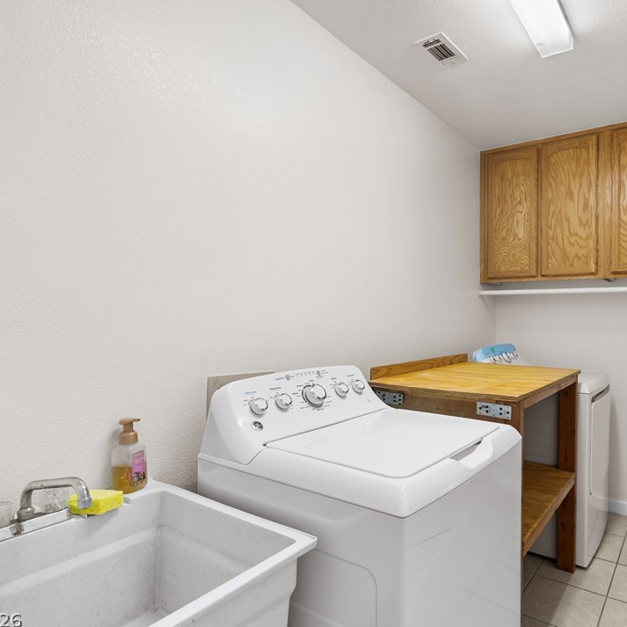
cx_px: 406
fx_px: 451
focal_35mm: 22
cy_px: 316
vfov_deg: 69.6
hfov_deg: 68.1
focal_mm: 17
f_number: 8
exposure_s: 1/20
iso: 500
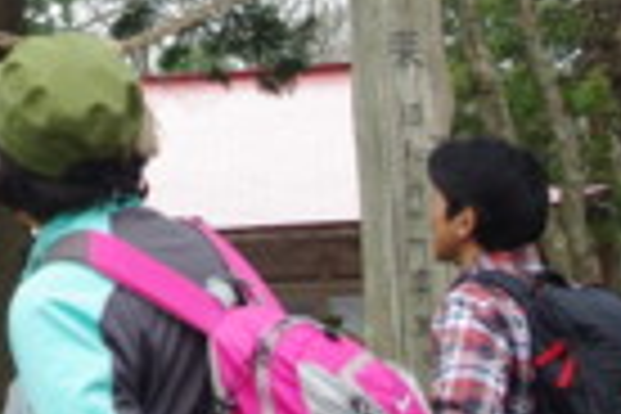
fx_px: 1915
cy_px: 56
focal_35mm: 111
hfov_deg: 17.7
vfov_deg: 12.3
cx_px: -81
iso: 100
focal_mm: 23.13
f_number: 4.5
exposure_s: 1/60
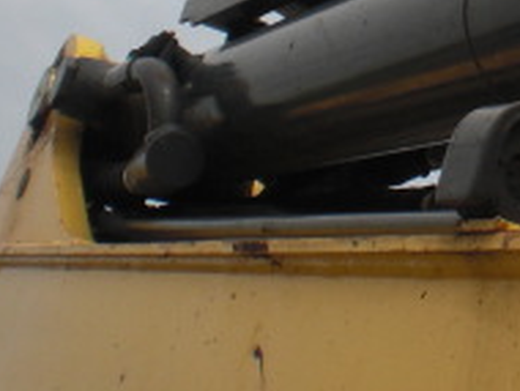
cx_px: 848
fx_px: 1925
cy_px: 0
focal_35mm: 128
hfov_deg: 14.1
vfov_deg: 11.5
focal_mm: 6.3
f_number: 5.6
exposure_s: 1/500
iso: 64
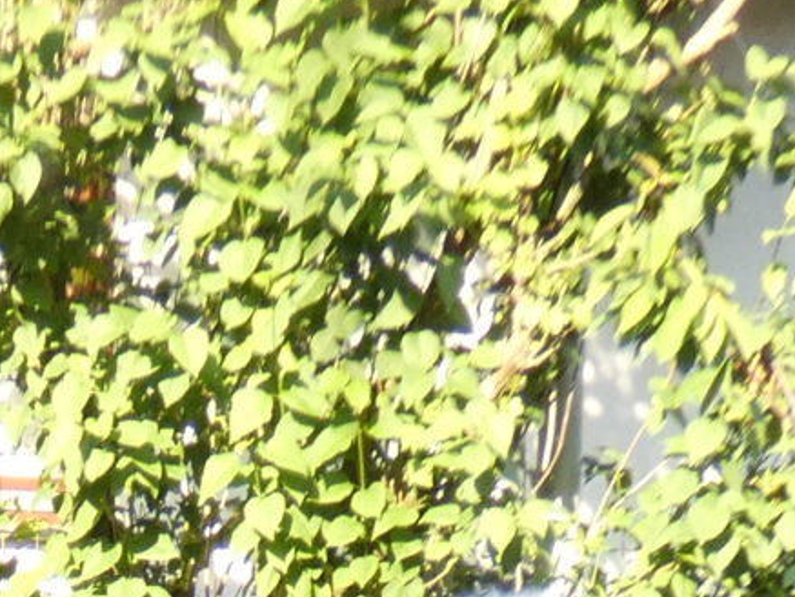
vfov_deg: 6.7
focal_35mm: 205
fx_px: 4709
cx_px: -278
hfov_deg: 9.5
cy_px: 1693
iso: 80
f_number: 3.4
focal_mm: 6.2
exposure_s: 1/100
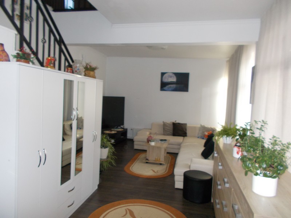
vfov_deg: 53.1
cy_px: 109
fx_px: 219
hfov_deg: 67.3
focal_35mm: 26
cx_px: 146
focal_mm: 4.6
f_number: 3.2
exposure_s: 1/25
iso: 220
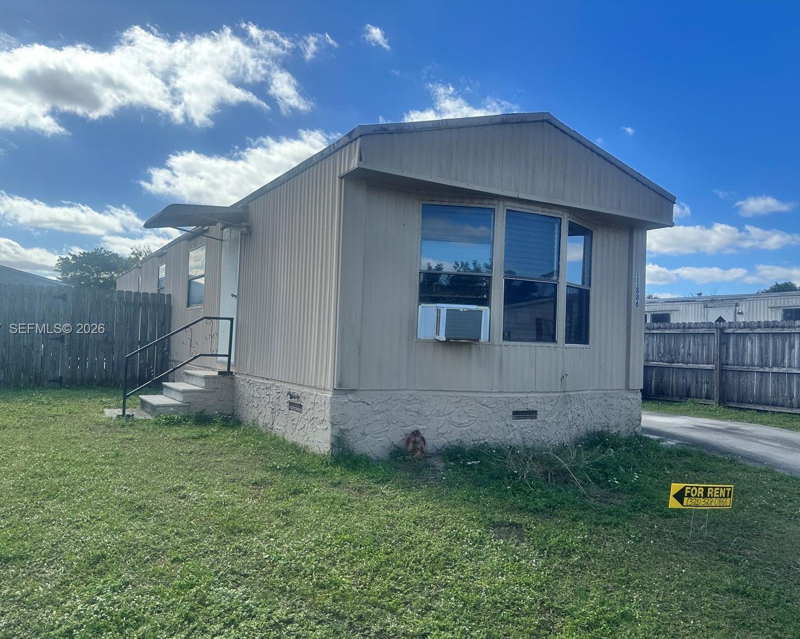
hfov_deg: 66.0
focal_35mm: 26
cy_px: 330
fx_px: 615
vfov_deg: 54.9
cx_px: 376
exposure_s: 1/4184
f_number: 1.78
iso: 80
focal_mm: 6.86
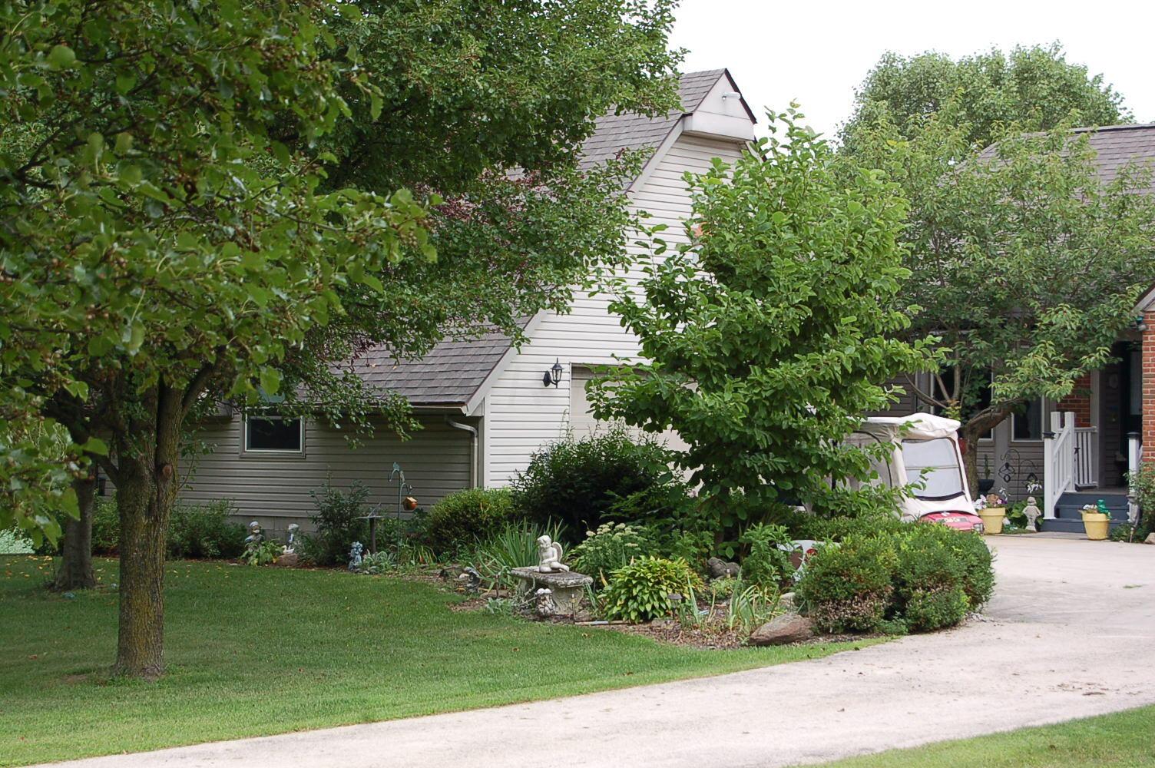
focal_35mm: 82
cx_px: 578
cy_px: 384
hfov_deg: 24.6
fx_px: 2645
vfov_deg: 16.5
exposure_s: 1/200
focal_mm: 55
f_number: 7.1
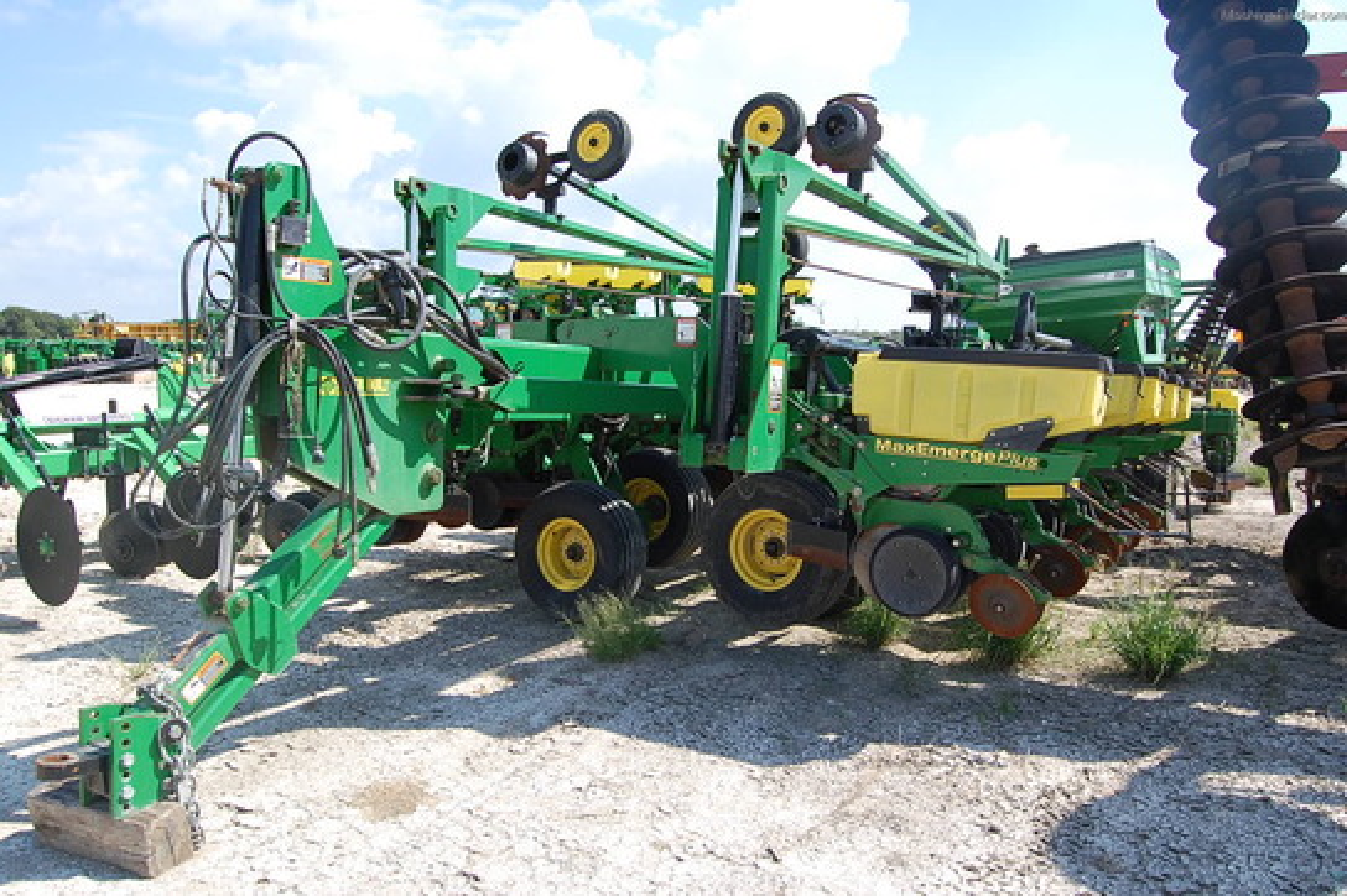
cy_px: 448
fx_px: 1010
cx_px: 674
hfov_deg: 67.4
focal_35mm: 27
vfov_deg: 47.9
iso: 200
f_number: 8
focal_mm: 18
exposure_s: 1/250
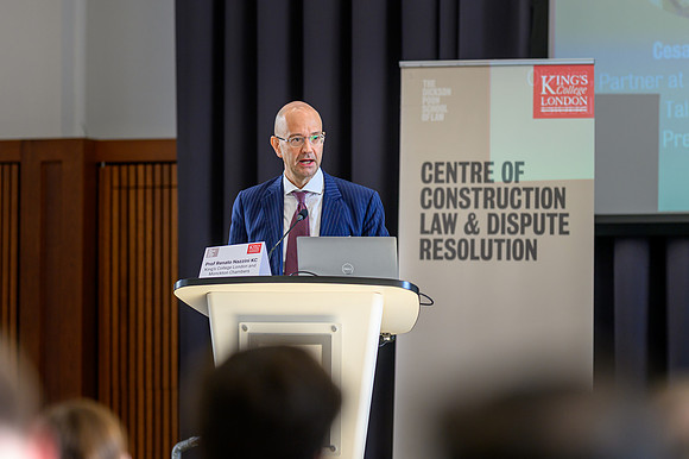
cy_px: 230
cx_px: 344
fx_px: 3902
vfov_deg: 6.7
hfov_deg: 10.1
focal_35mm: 204
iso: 280
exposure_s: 1/250
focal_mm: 135
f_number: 1.8
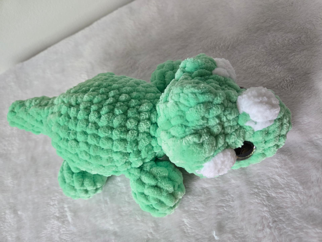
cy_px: 121
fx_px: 214
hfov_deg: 73.9
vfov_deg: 58.9
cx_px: 161
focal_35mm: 23
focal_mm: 5.4
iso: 640
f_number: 1.8
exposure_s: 1/120
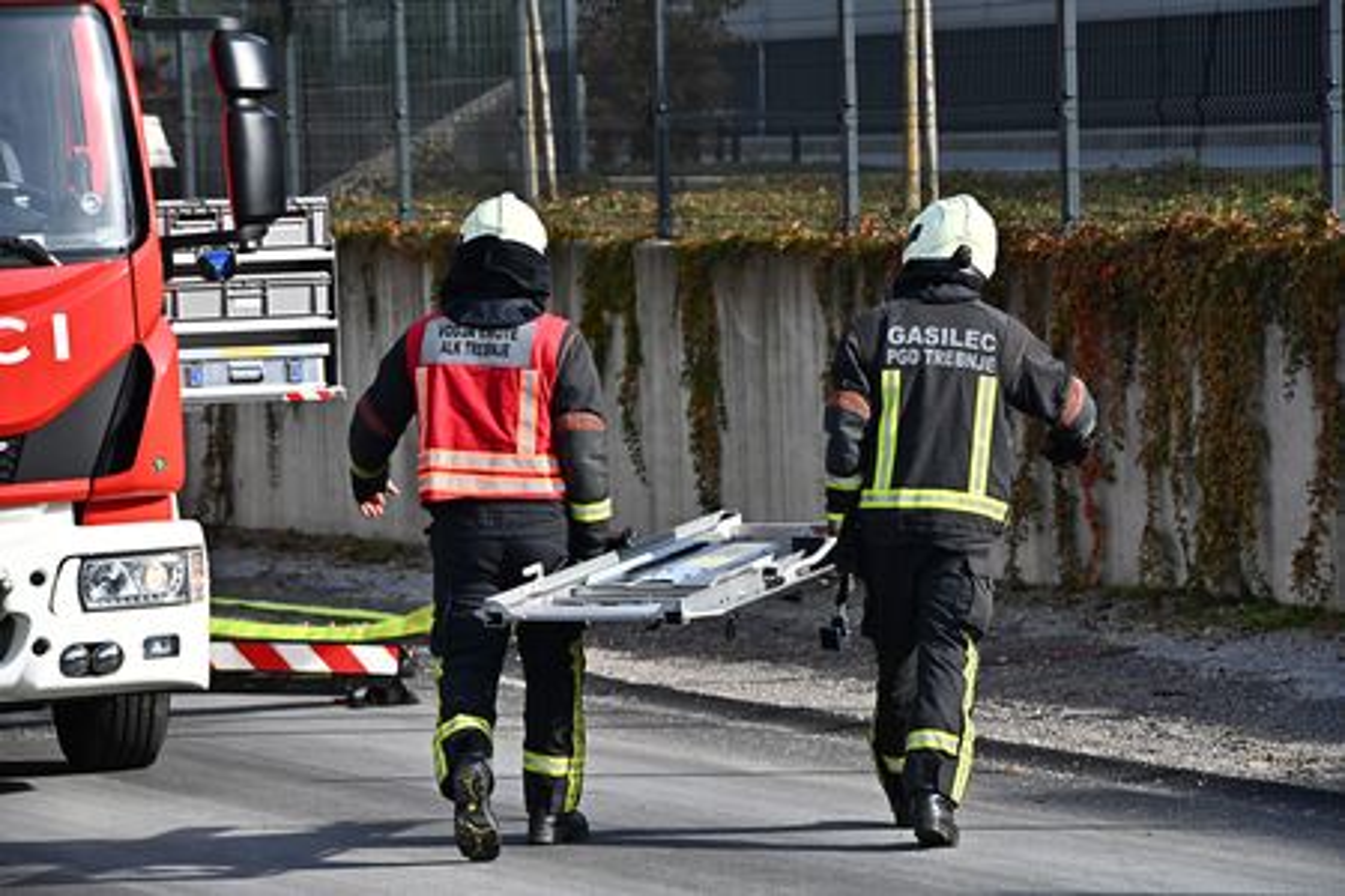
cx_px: 672
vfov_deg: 6.9
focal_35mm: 200
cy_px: 448
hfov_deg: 10.3
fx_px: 7472
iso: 1600
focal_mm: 200
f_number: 13
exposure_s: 1/2000
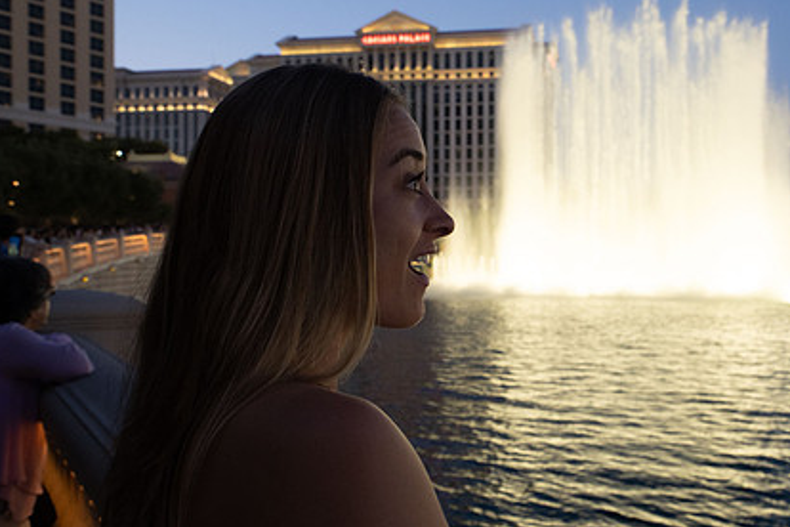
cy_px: 259
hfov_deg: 46.2
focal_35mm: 42
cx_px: 471
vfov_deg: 31.9
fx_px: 922
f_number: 8
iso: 2500
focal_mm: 30
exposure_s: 1/60
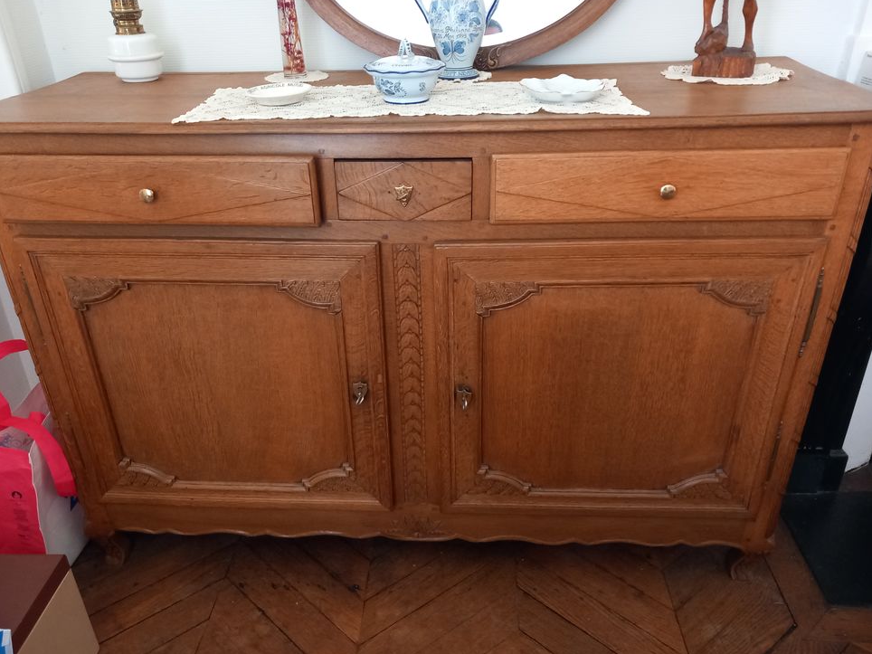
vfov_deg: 49.7
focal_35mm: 28
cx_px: 422
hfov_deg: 63.4
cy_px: 331
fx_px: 705
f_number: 1.8
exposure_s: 1/25
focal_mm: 4
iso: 320
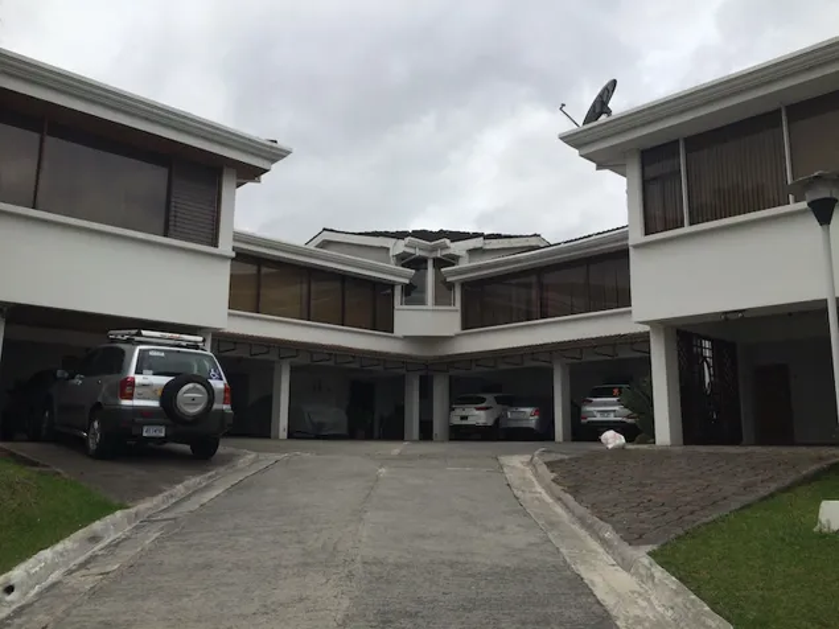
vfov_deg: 48.2
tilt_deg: +9.4
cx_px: 420
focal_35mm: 29
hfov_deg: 61.7
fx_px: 703
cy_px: 314
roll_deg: +0.1
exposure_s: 1/3165
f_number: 2.2
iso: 32
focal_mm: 4.15
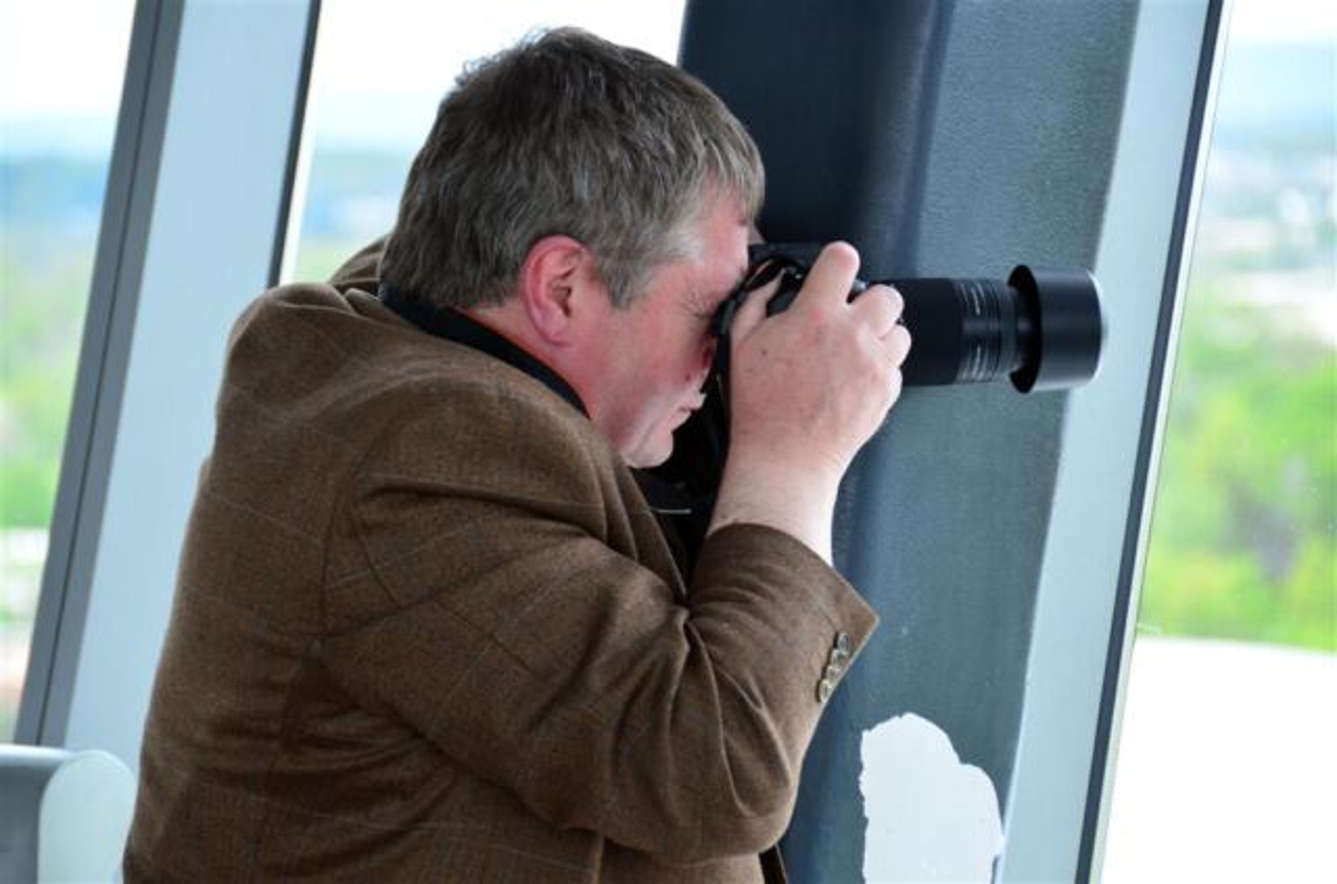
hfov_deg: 10.6
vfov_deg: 7.0
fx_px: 7222
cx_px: 668
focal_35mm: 195
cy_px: 442
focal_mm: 130
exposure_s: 1/30
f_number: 5.6
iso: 200
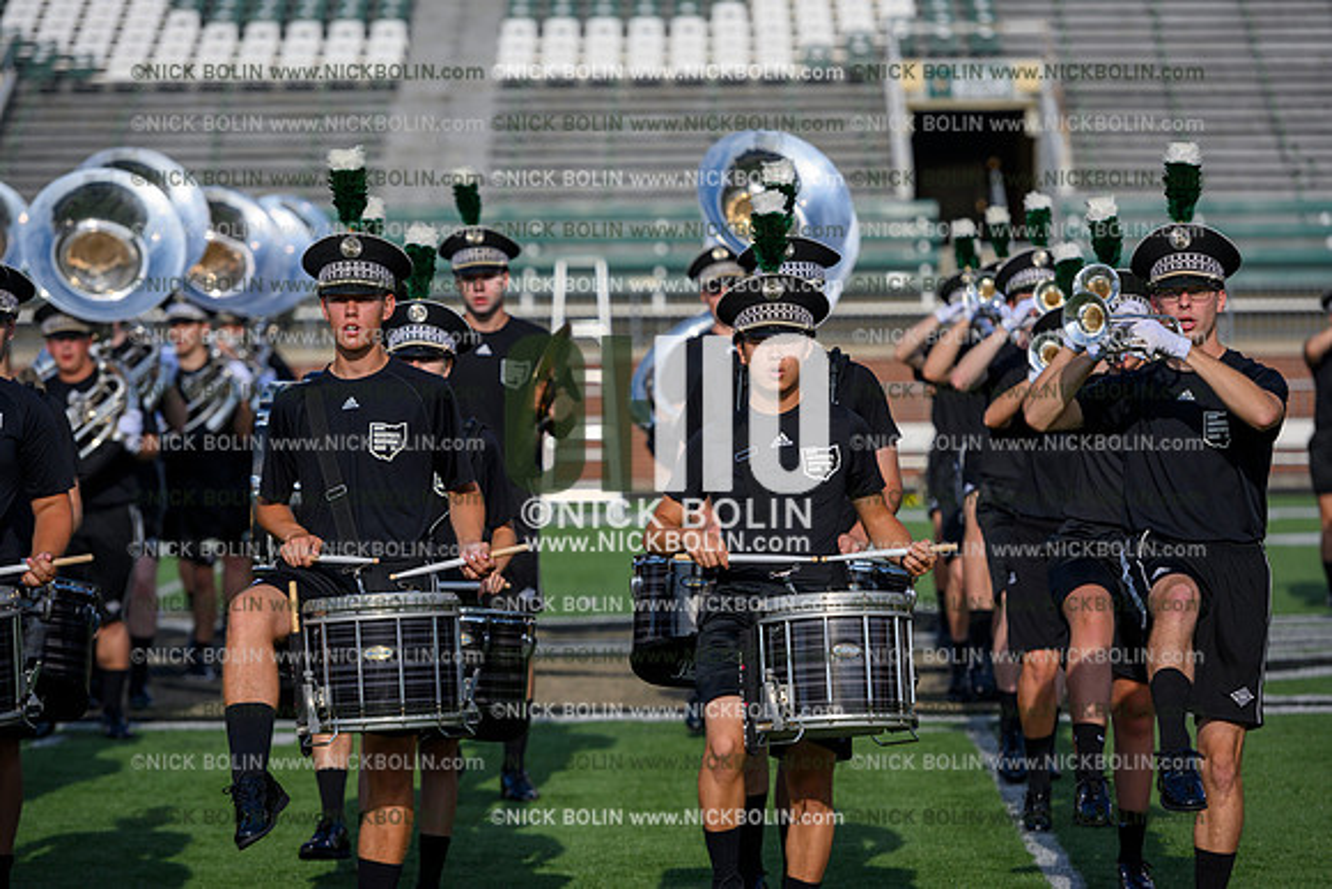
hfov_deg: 12.1
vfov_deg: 8.1
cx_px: 666
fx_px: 6291
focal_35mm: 170
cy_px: 444
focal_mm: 170
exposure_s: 1/2500
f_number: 4
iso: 100
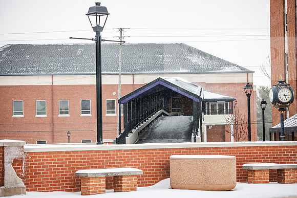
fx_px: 842
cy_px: 99
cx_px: 148
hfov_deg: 20.0
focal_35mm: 102
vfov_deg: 13.4
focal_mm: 102
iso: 250
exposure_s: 1/160
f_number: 4
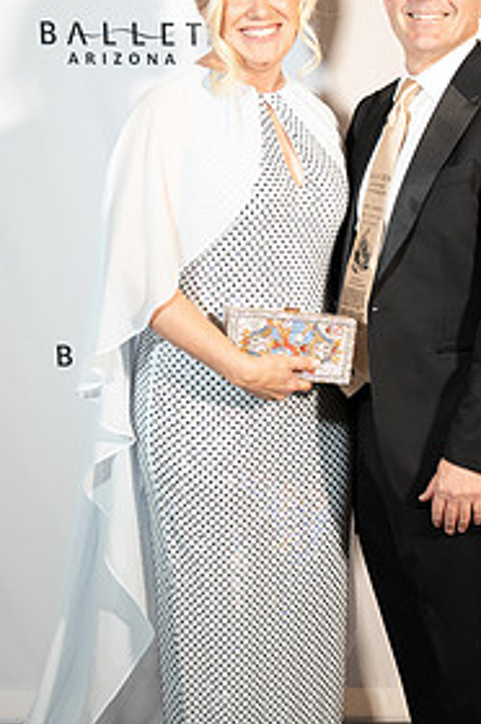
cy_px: 359
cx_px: 318
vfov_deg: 25.7
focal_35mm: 79
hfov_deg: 17.2
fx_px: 1587
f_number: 2.8
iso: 1600
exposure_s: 1/160
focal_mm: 49.1
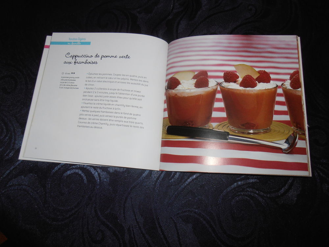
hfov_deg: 71.6
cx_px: 164
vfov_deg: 56.8
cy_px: 124
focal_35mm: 24
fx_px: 228
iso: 125
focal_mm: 4.2
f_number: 3
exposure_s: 1/30
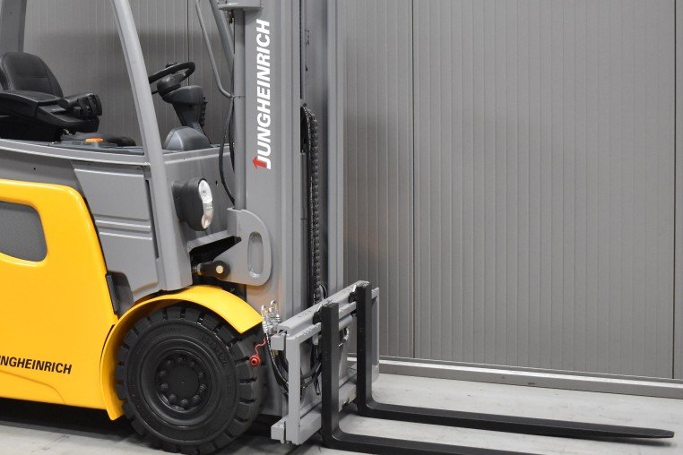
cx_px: 151
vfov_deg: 21.2
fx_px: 1210
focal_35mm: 64
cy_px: 139
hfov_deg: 30.8
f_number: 4
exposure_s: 1/60
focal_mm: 27
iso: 1600
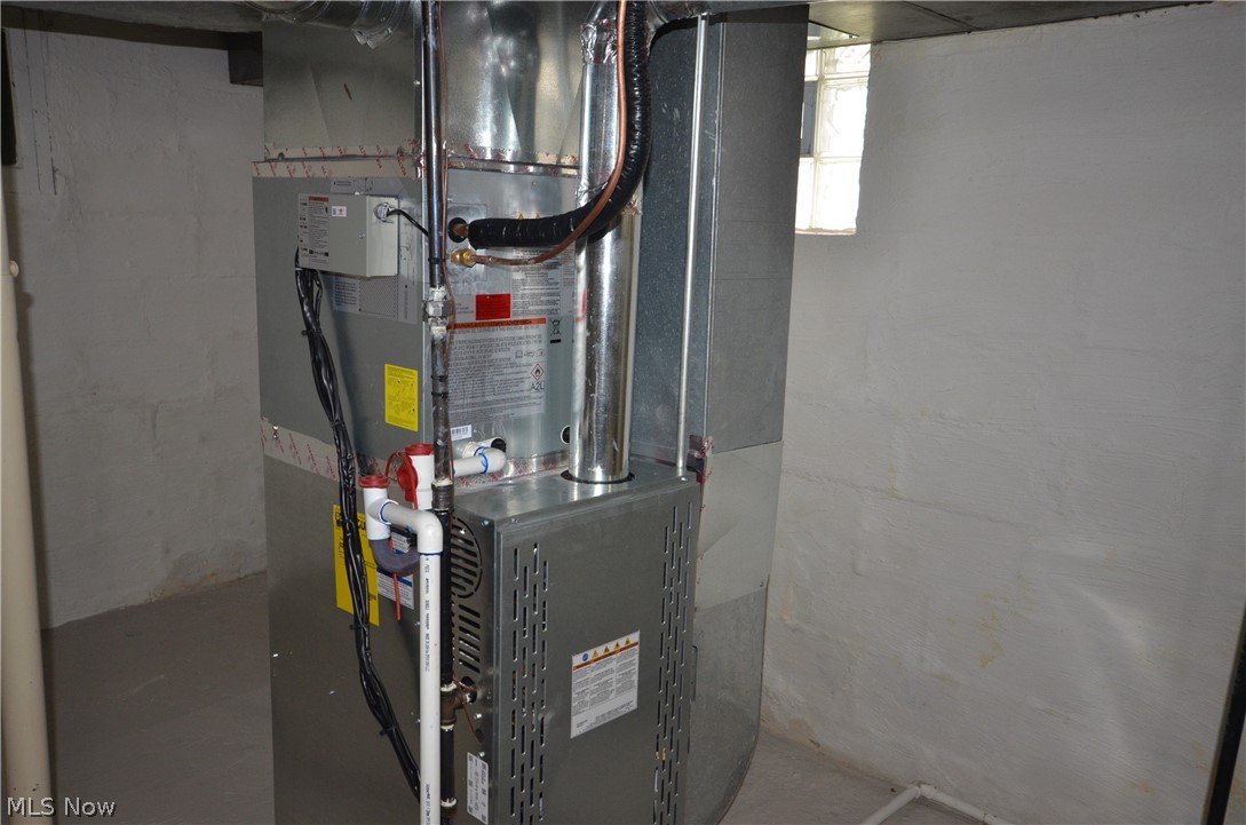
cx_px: 623
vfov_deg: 43.4
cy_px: 412
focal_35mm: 30
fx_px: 1036
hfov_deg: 62.0
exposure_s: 1/60
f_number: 5.6
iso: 800
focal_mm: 20
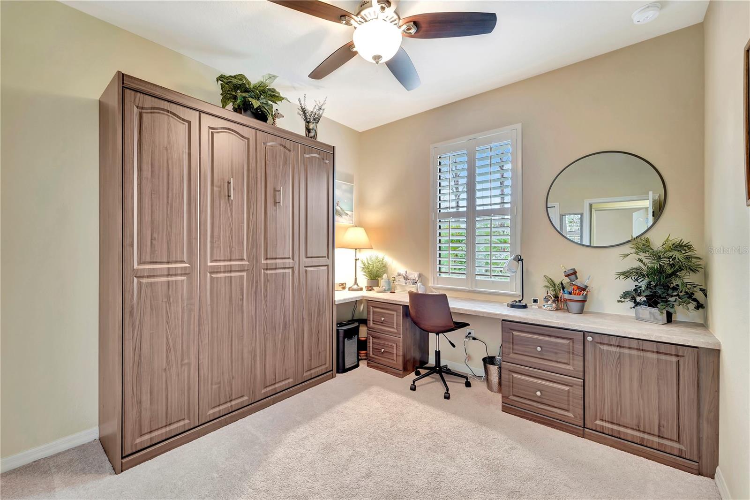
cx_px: 375
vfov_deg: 81.2
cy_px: 250
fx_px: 292
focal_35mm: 14
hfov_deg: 104.3
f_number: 9
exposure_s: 2.5
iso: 250
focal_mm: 14
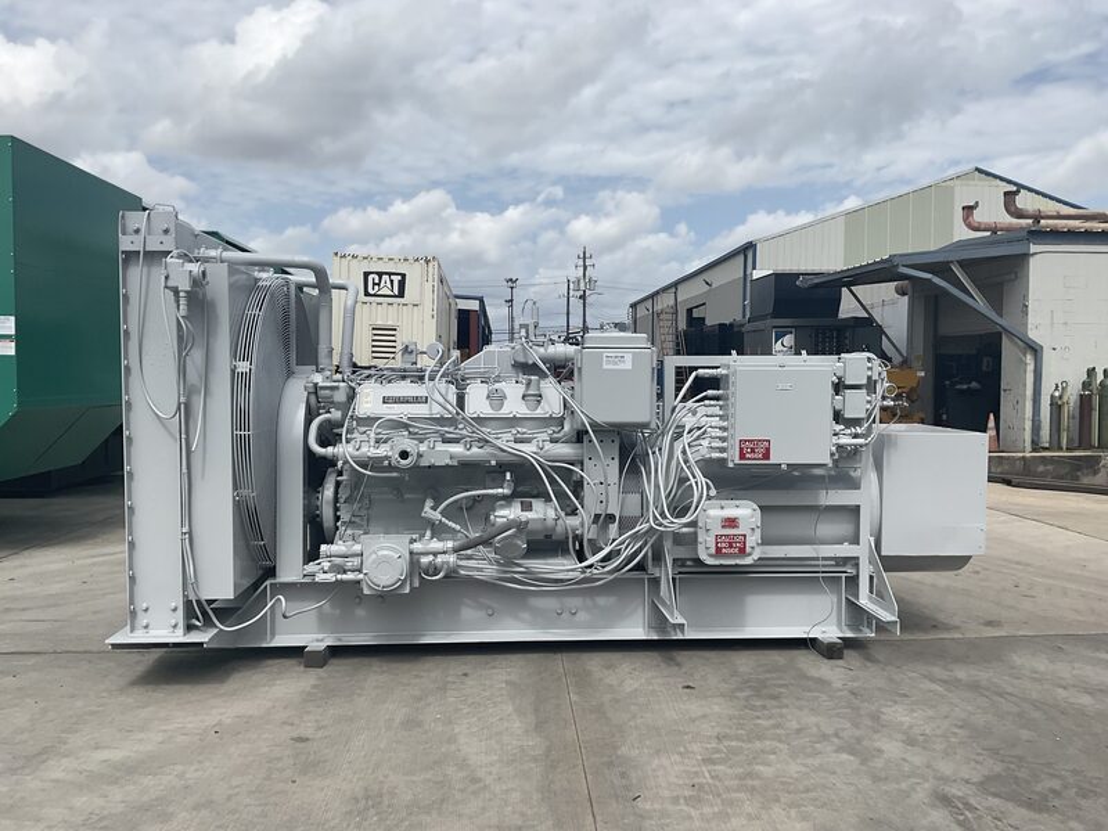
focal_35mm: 29
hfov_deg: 61.7
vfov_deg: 48.2
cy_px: 416
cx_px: 554
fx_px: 928
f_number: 1.8
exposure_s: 1/3534
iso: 16
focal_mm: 3
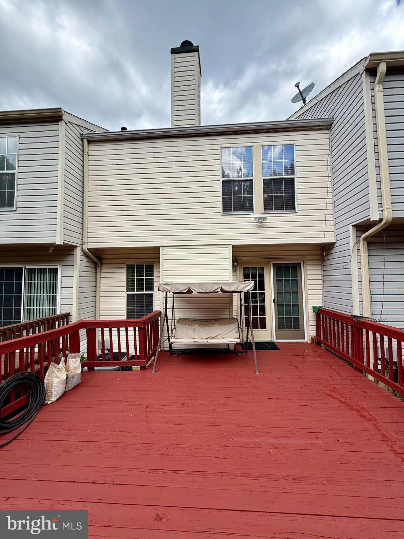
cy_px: 270
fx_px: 218
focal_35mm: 14
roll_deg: +1.1
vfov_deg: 102.1
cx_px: 202
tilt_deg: +3.7
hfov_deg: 85.7
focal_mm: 2.22
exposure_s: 1/901
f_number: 2.2
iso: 50
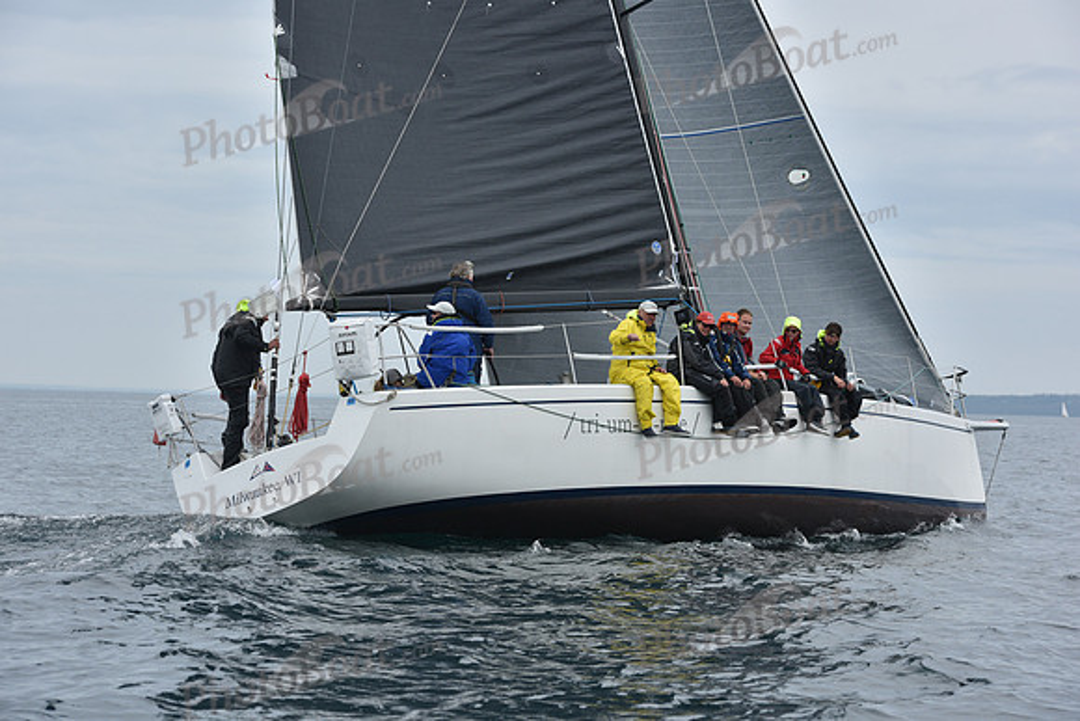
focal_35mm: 100
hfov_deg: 20.4
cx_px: 540
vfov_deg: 13.7
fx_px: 3001
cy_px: 360
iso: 250
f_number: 7.1
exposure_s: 1/800
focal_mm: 100
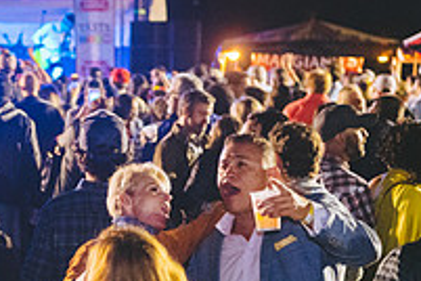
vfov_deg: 8.6
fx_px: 1859
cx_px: -90
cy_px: 232
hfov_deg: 12.6
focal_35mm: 159
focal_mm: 55
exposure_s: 1/125
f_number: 2.8
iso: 2000
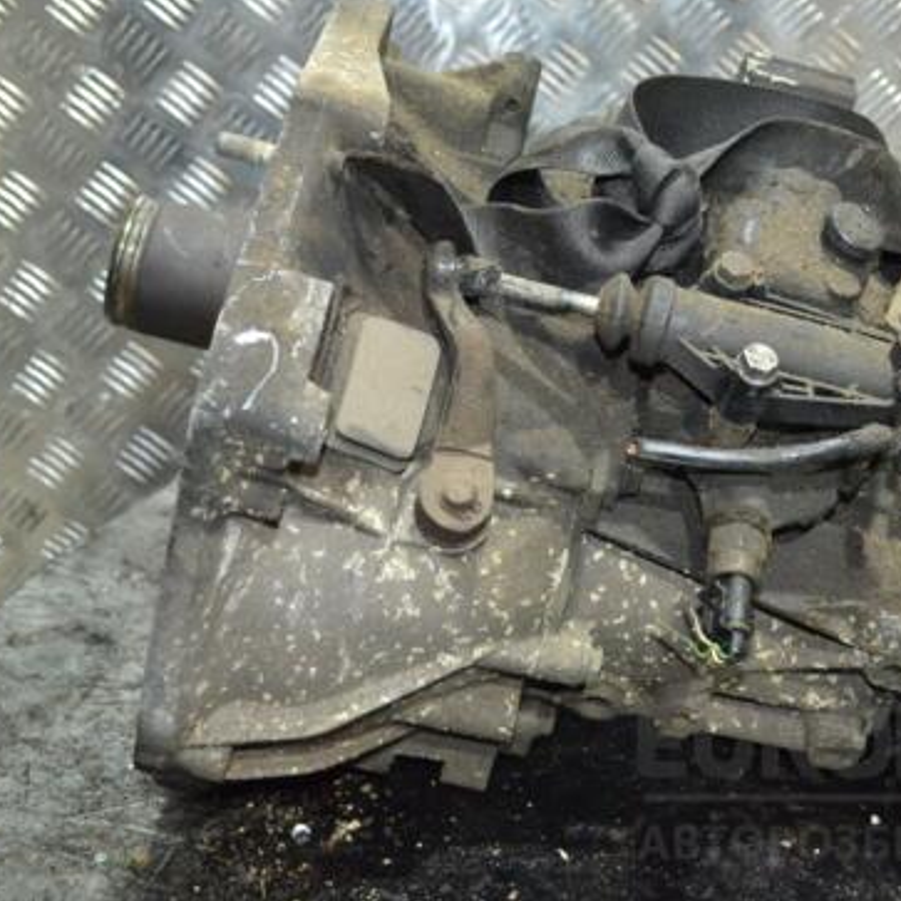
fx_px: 1737
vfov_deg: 29.1
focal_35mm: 59
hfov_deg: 28.9
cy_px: 410
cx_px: 591
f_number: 4.5
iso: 2200
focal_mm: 28
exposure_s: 1/60
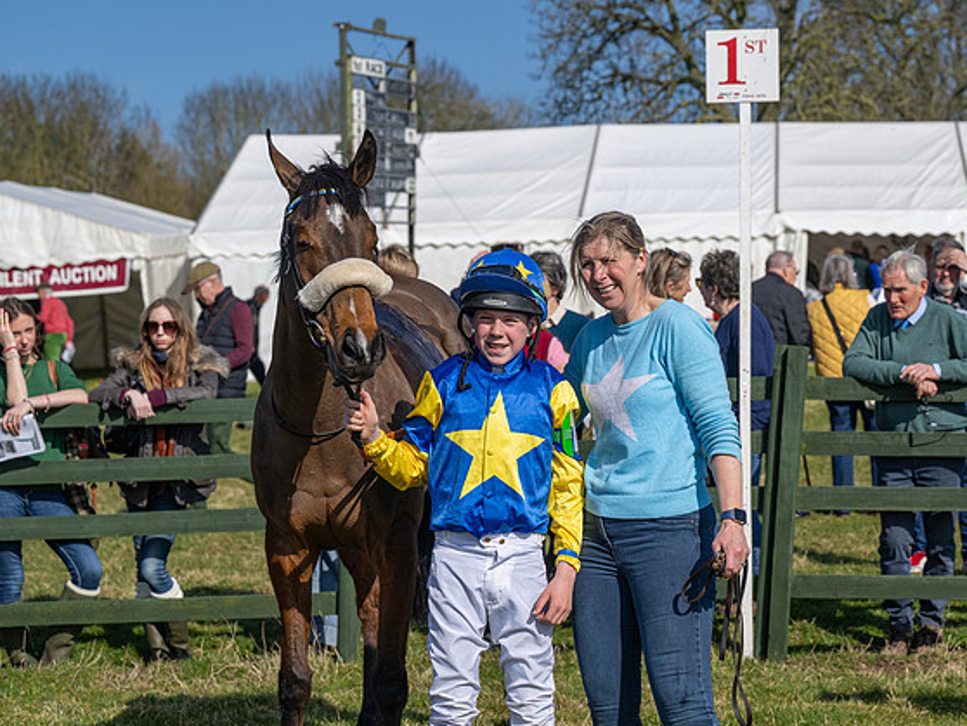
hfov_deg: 21.9
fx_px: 2487
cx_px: 619
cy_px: 368
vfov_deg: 16.6
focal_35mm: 89
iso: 200
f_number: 5
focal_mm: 70
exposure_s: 1/2500
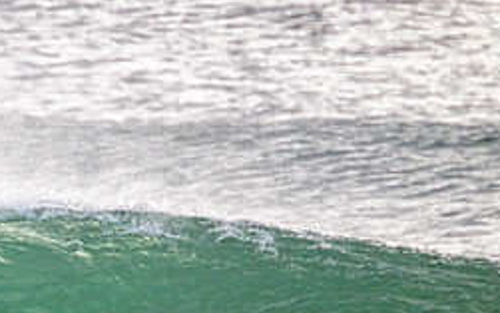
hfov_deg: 1.1
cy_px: 368
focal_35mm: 1884
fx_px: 25678
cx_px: -40
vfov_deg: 0.7
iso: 1100
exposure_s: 1/2000
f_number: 11
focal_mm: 800
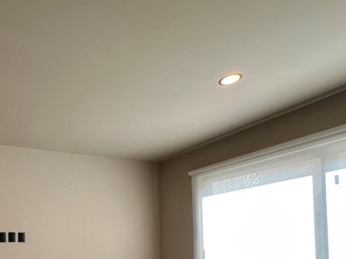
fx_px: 280
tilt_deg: +2.3
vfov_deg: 44.8
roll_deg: +0.3
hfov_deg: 55.2
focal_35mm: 28
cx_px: 35
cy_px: 237
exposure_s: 1/99
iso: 80
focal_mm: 2.22
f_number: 2.2
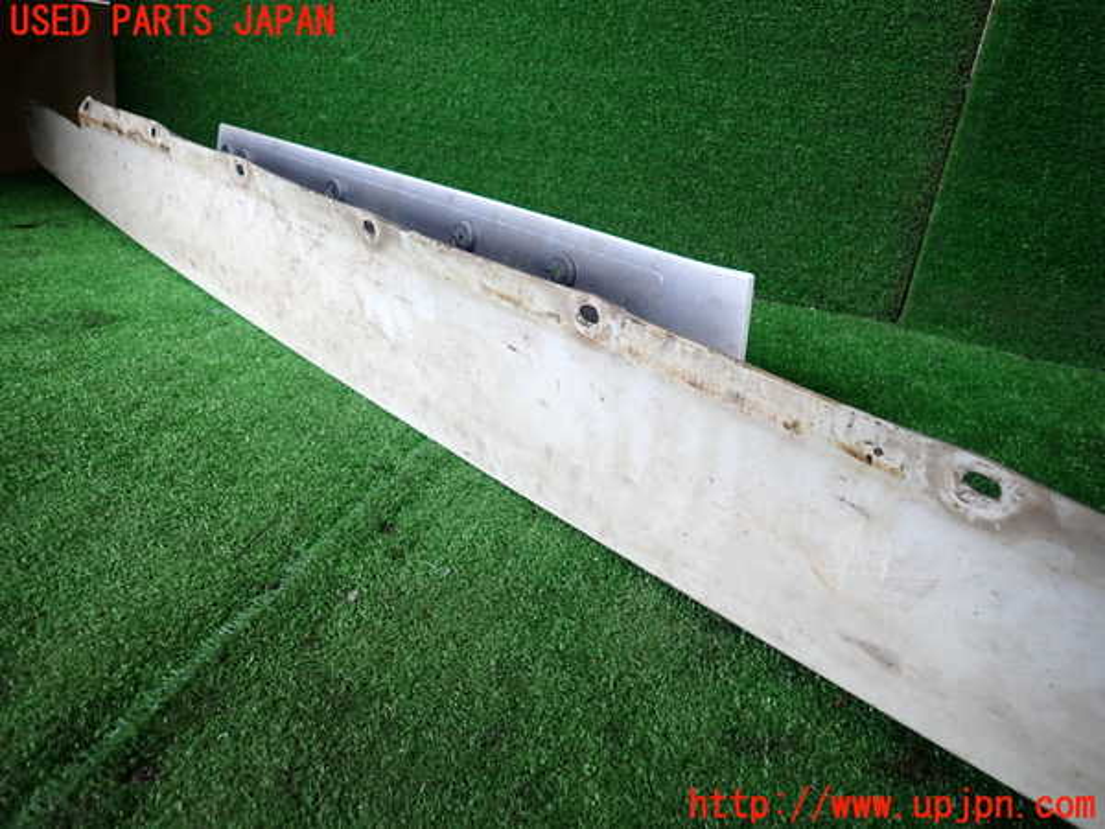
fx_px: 798
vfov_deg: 54.9
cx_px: 552
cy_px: 414
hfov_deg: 69.4
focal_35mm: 25
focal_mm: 4.5
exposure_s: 1/125
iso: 200
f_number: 2
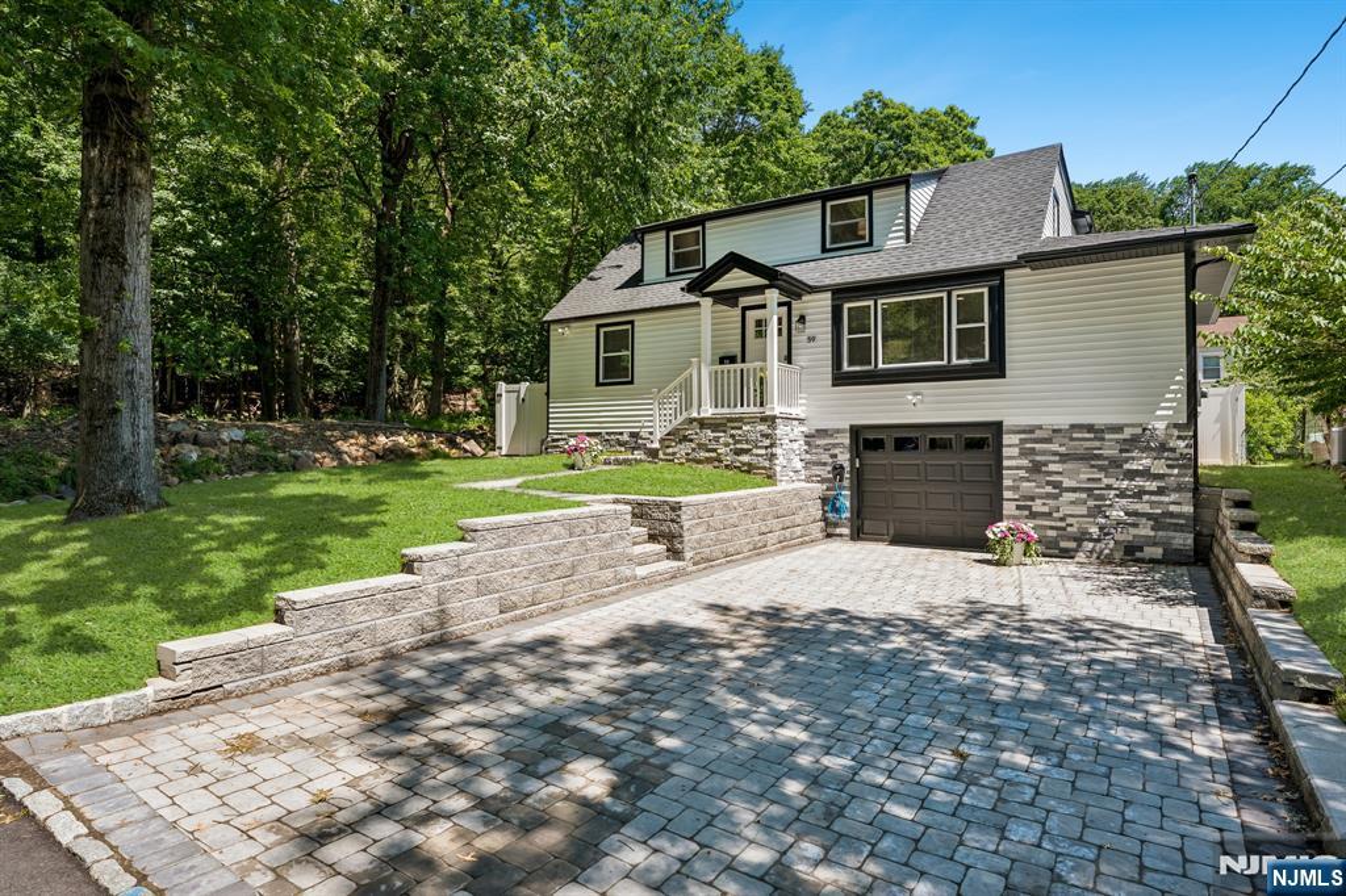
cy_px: 448
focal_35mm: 19
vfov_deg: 64.8
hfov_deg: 87.2
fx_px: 706
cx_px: 673
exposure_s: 1/125
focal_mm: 18.9
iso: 100
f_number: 7.1
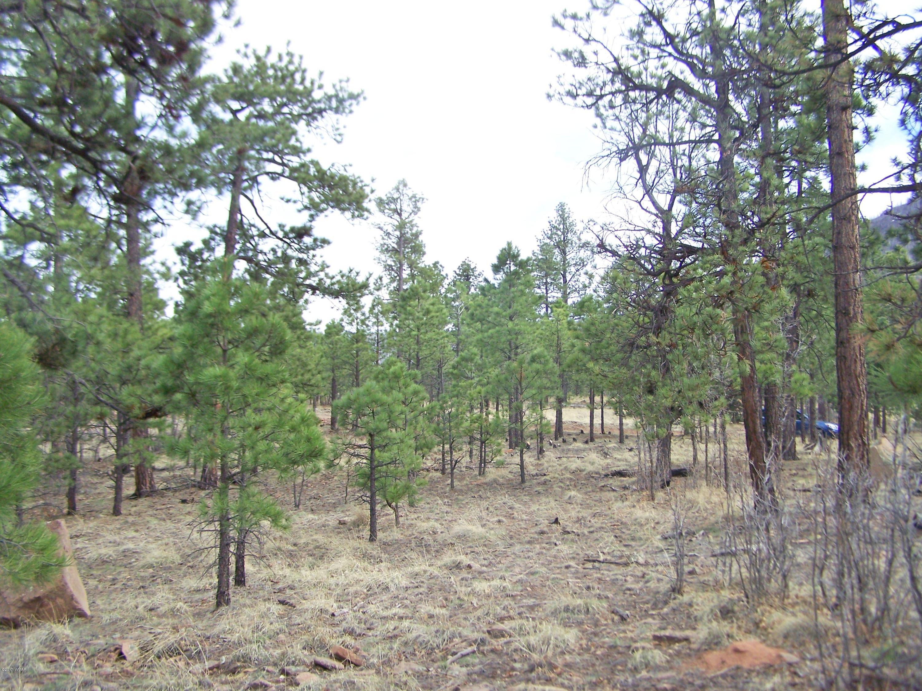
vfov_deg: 37.7
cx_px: 461
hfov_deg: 49.0
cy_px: 346
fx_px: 1012
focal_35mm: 38
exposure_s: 1/320
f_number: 2.8
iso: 64
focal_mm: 6.3
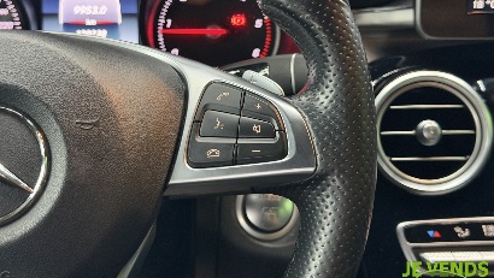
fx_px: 695
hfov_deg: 39.2
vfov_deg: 22.6
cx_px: 245
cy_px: 119
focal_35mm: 53
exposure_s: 1/32
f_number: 1.78
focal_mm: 6.76
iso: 500
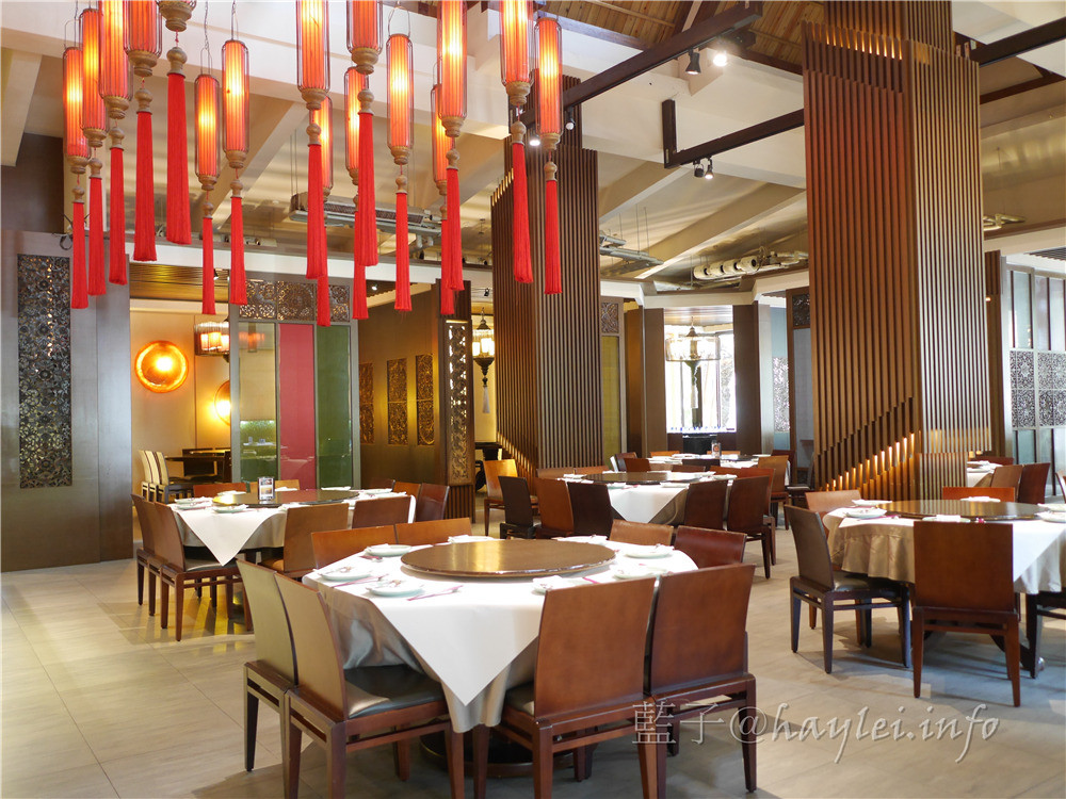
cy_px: 400
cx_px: 533
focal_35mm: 30
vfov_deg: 46.8
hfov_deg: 60.0
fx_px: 924
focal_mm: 15
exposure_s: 1/60
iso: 800
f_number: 1.7
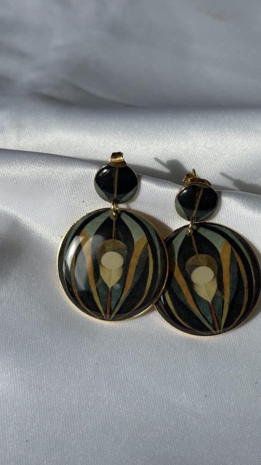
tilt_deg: -54.7
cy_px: 232
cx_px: 163
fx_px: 702
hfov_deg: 21.0
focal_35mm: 57
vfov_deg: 36.6
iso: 32
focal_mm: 5.96
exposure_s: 1/1218
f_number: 1.6
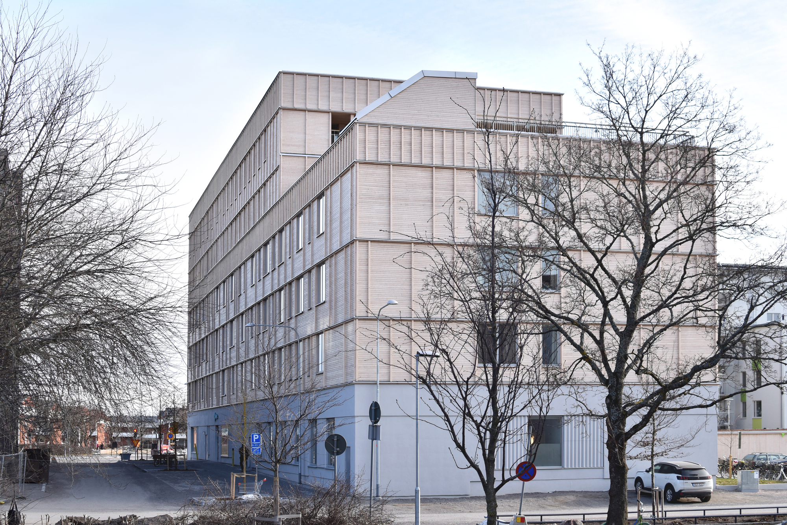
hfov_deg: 37.9
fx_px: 1148
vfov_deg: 25.7
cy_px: 262
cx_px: 394
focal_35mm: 52
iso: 160
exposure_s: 1/200
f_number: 6.3
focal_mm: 35
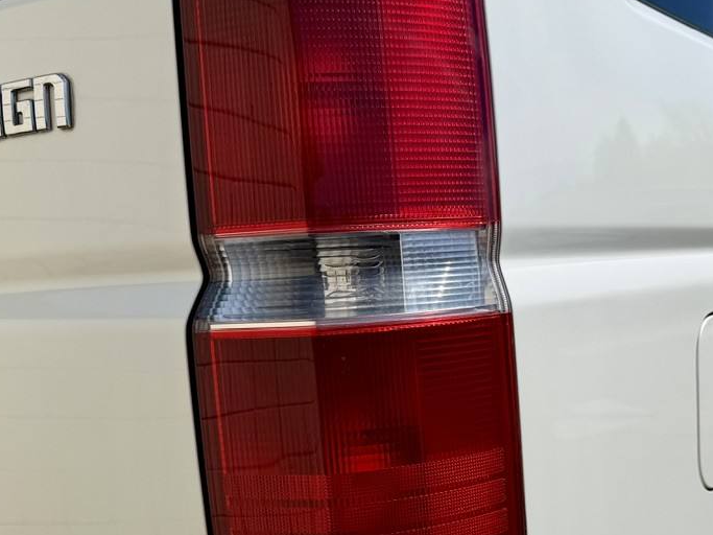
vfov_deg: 30.8
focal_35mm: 45
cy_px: 475
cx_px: 425
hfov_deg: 41.9
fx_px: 927
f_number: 1.78
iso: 80
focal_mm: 6.76
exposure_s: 1/8130
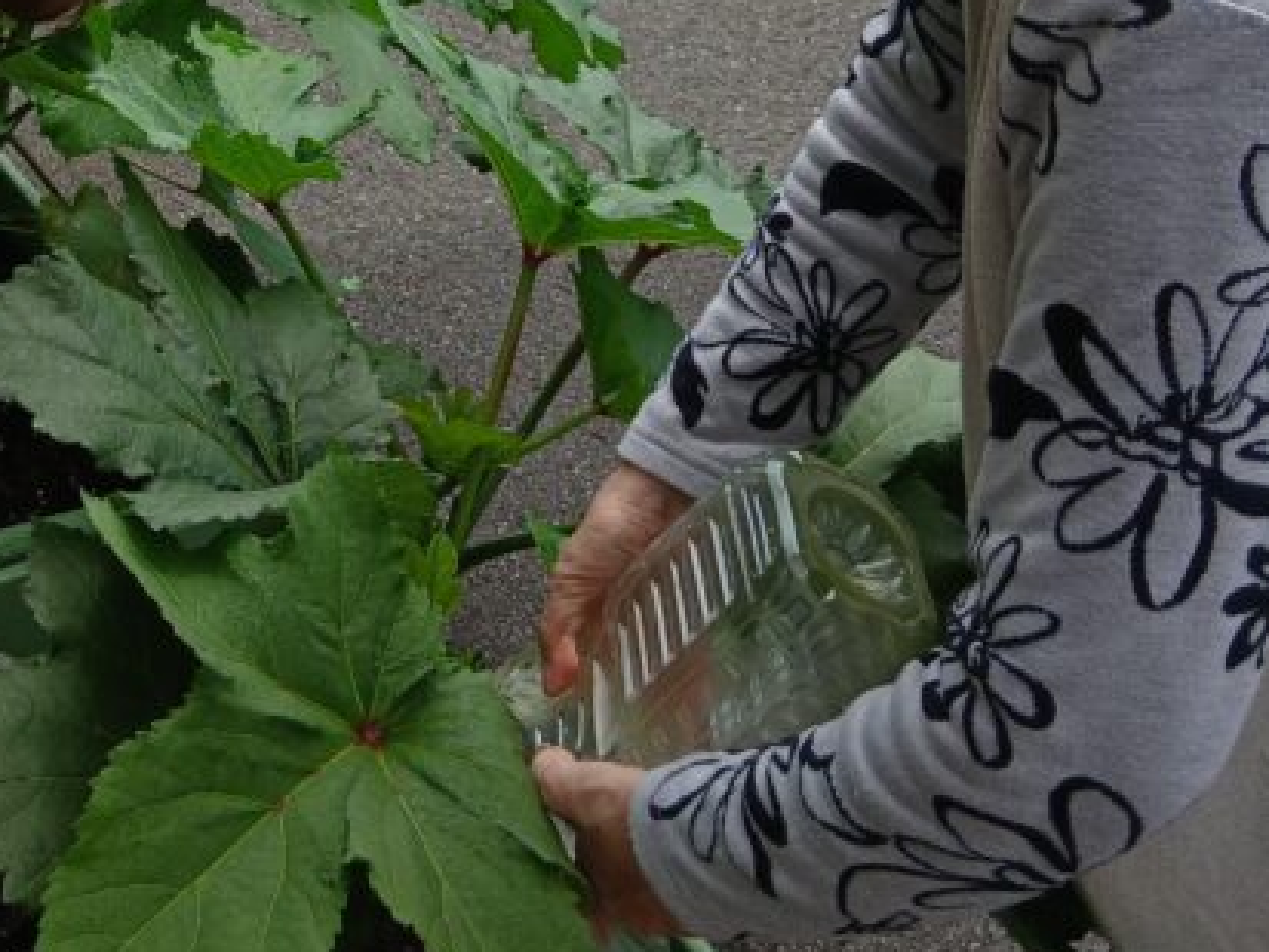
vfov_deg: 22.4
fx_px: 2310
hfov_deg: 29.7
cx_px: 191
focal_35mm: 63
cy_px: 6
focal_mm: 3.86
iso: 20
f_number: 1.8
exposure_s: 1/488
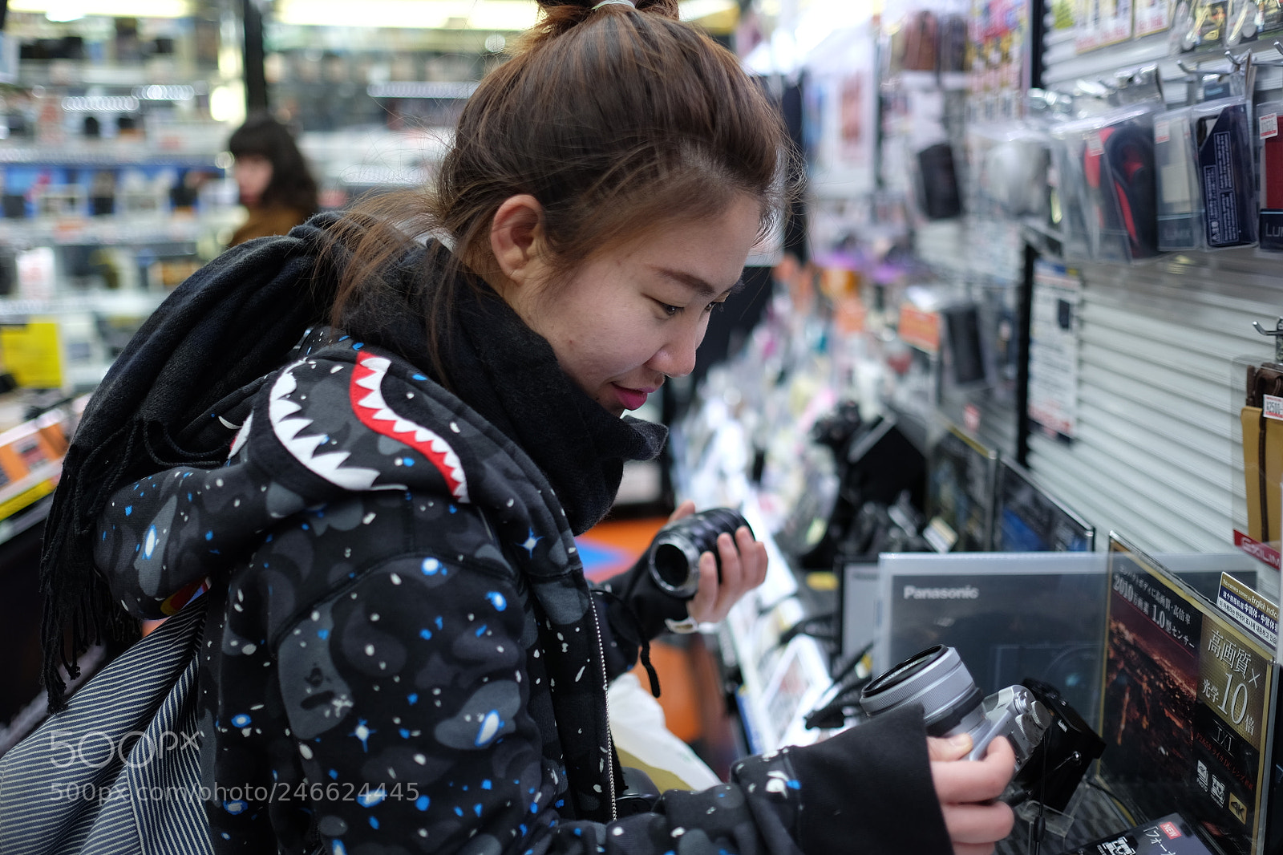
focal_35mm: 35
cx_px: 642
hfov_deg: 54.4
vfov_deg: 37.8
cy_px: 428
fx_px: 1247
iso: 200
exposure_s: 1/200
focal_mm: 23
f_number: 1.4
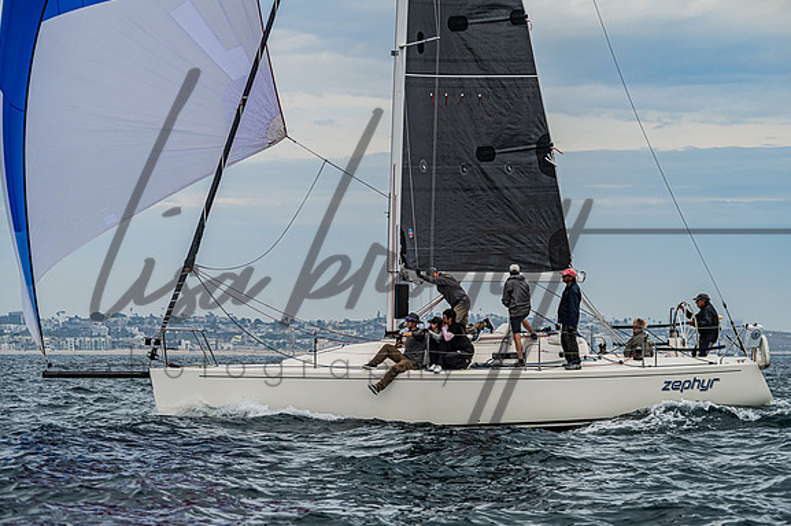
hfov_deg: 12.8
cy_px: 286
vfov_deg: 8.5
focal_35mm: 161
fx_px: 3535
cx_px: 434
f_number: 8
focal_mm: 145
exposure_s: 1/2500
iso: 400
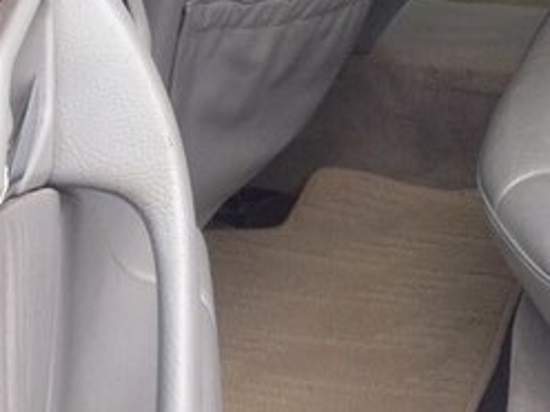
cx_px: 719
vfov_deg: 15.9
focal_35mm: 88
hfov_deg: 20.3
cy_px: -134
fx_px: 1398
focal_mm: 4.12
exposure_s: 1/120
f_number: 2.4
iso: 50
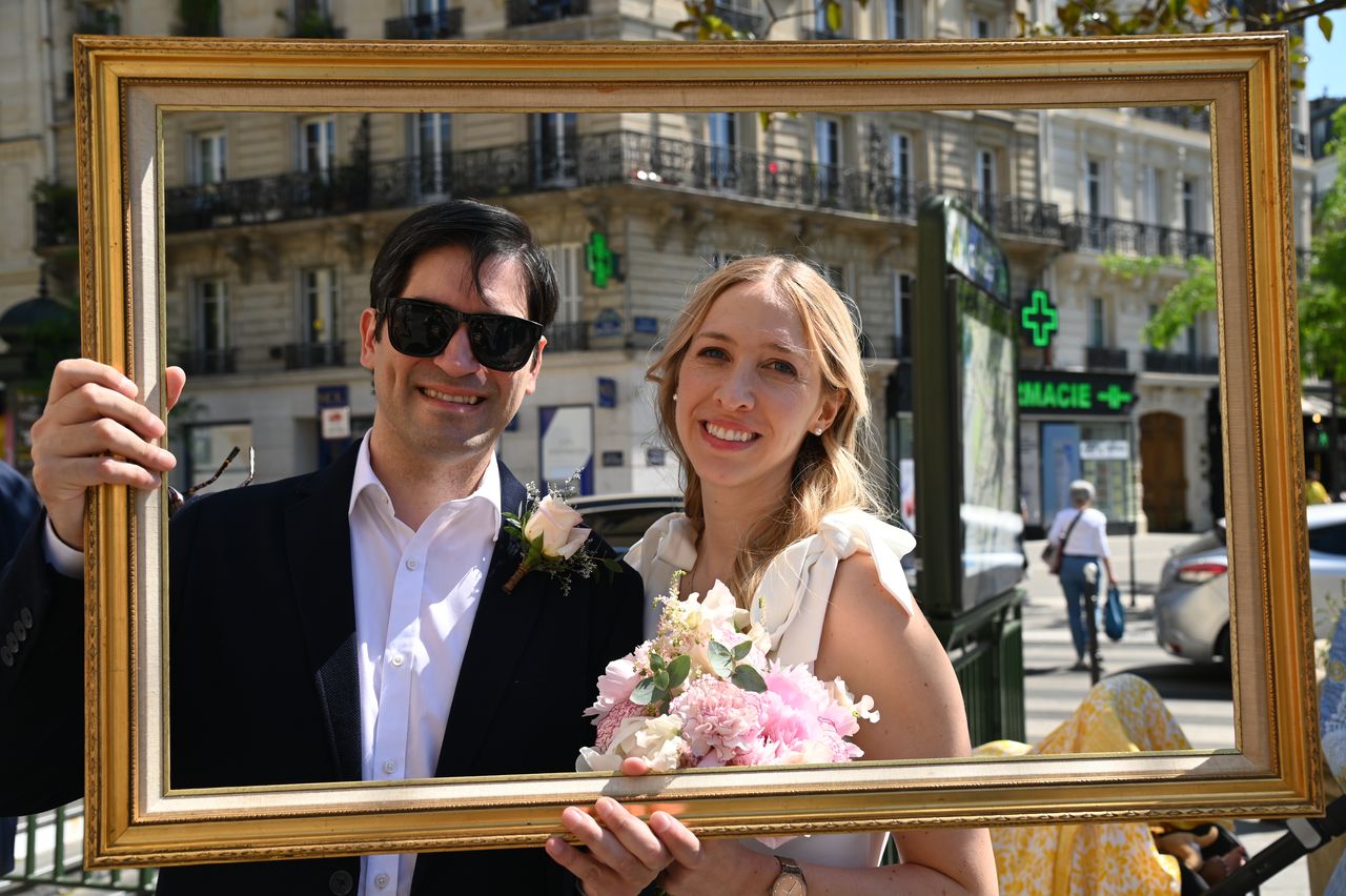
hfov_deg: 50.7
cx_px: 673
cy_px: 448
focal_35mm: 38
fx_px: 1420
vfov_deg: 35.0
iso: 100
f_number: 5.6
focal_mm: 38
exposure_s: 1/250
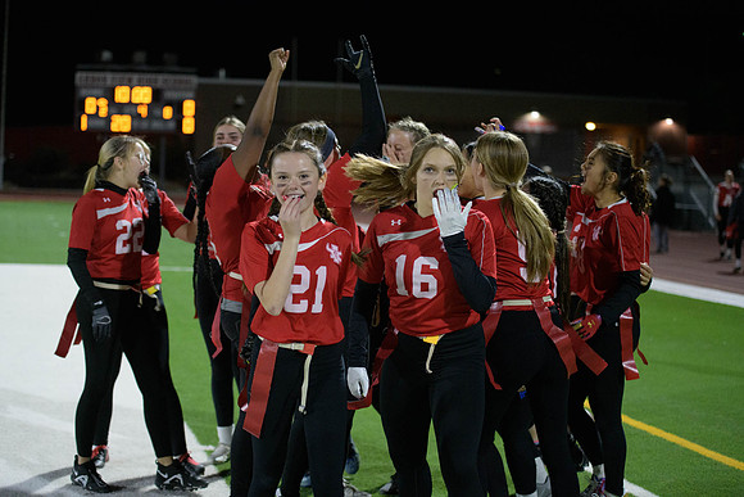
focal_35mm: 70
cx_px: 372
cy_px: 248
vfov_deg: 19.5
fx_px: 1447
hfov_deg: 28.8
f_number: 2.8
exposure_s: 1/640
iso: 5600
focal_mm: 70
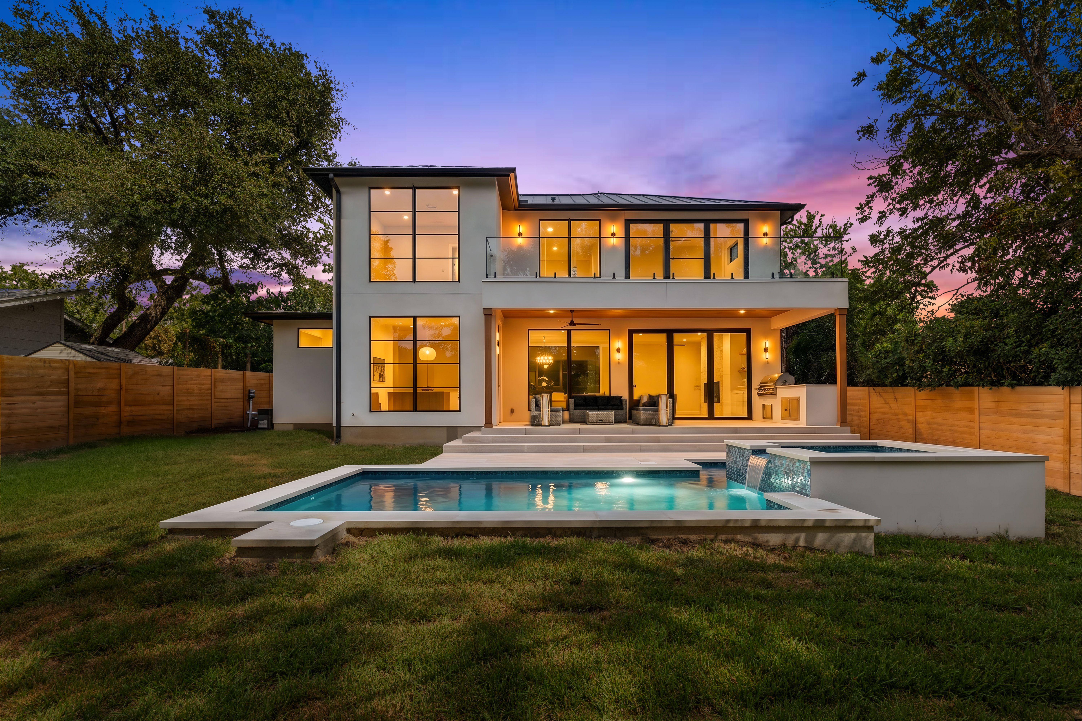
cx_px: 541
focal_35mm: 16
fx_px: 481
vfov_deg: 73.7
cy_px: 360
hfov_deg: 96.7
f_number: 14
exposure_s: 1/200
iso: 400
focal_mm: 16
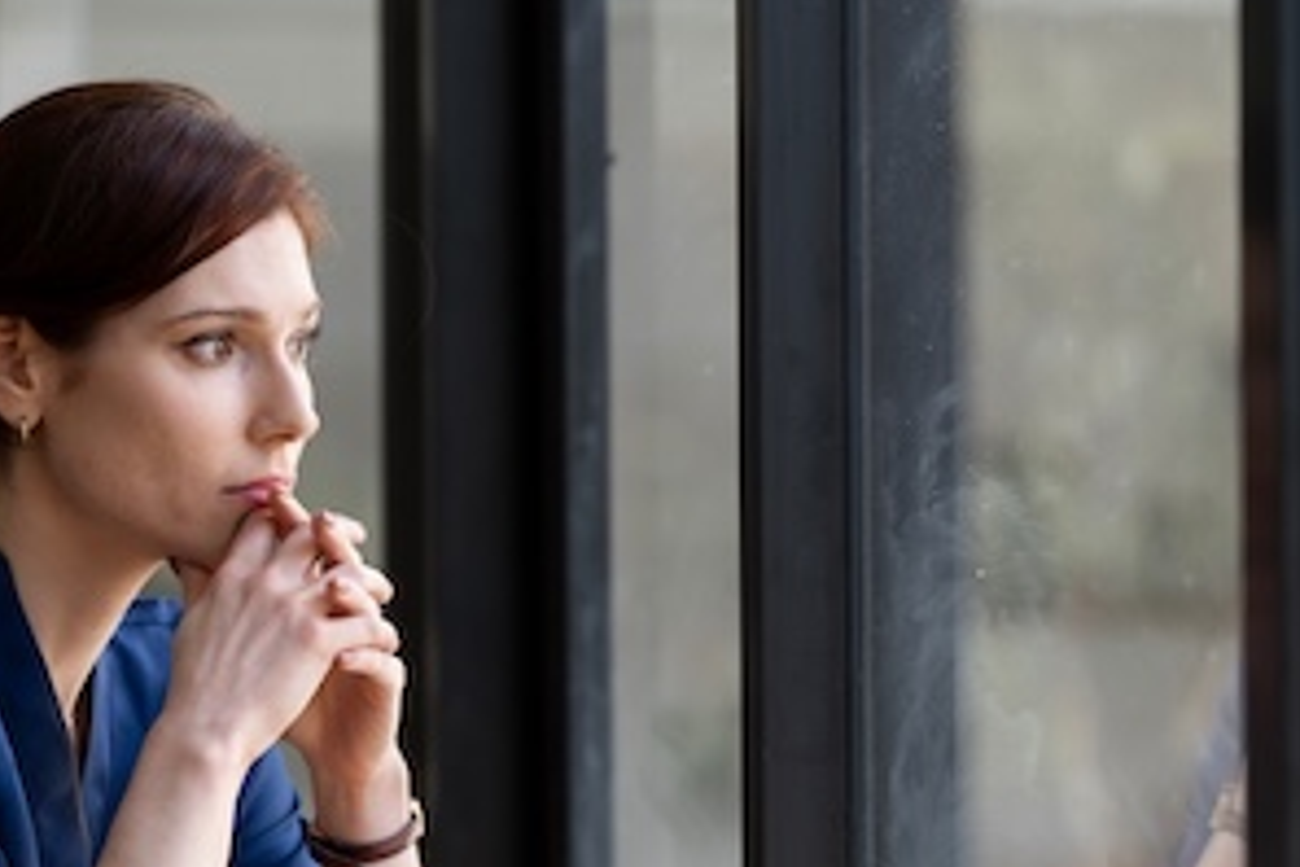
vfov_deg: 8.1
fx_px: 6138
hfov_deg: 12.1
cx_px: 346
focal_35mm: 170
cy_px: 690
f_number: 2.8
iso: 320
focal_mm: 101
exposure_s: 1/250
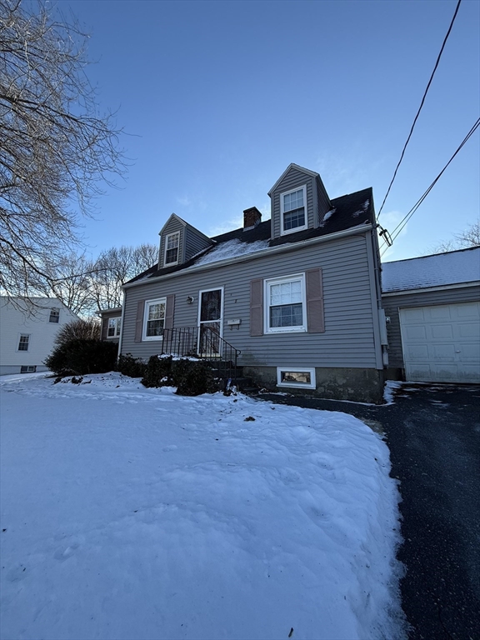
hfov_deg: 85.7
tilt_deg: +10.2
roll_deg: +0.7
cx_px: 240
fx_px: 259
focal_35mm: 14
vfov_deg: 102.1
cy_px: 320
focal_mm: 2.22
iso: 50
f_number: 2.2
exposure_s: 1/631
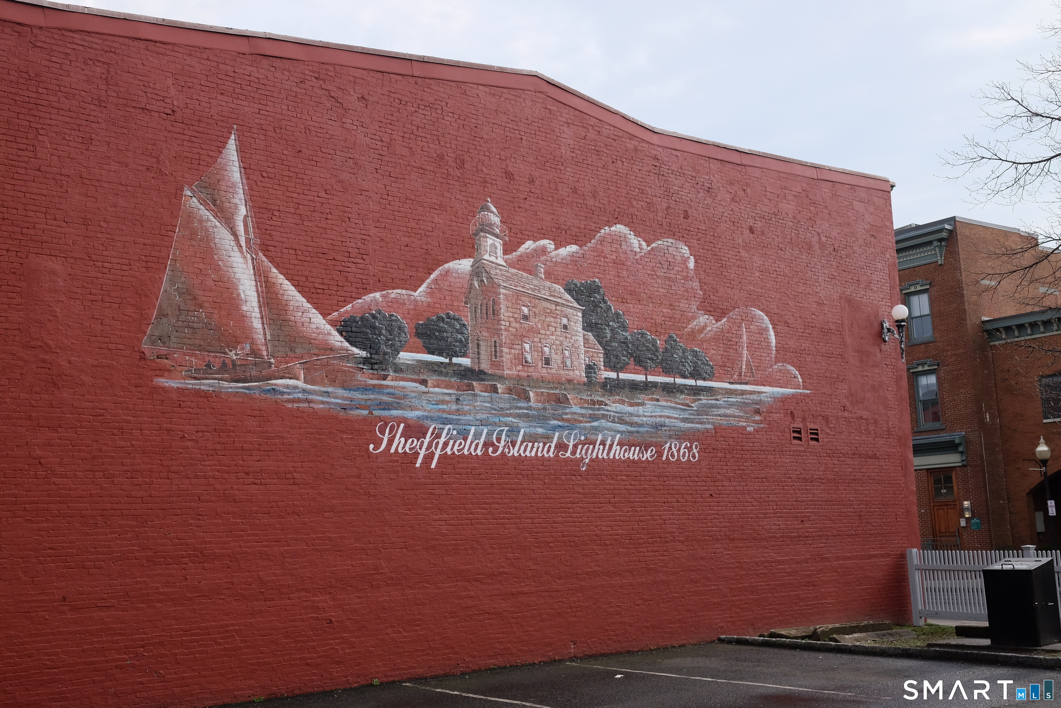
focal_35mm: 35
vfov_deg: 37.9
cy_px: 354
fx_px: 1031
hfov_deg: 54.4
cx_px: 530
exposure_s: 1/1000
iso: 800
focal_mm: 23
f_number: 5
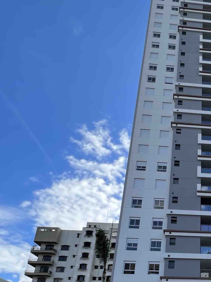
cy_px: 243
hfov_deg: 40.9
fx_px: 244
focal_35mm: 30
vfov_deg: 53.9
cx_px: 211
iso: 32
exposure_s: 1/481
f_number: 1.8
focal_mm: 1.57
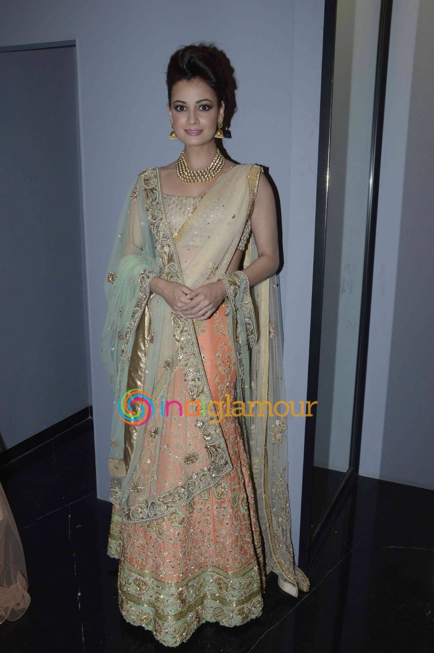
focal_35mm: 33
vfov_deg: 57.3
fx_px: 598
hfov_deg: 39.9
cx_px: 217
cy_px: 326
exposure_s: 1/160
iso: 800
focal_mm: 22
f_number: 8
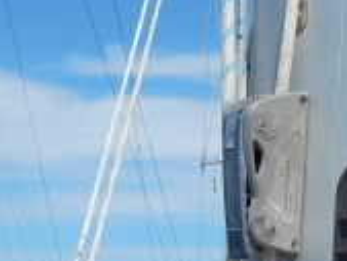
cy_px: 387
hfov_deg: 15.1
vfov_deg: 11.5
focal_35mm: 124
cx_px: 462
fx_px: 1244
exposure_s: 1/640
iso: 125
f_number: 6.9
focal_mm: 6.8
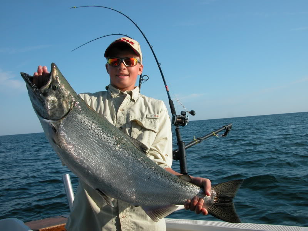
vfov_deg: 40.7
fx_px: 311
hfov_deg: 52.6
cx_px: 154
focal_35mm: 35
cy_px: 116
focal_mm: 8.9
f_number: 6.3
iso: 100
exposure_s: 1/406
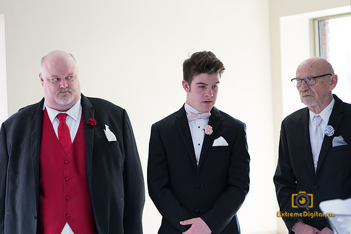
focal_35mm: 85
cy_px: 117
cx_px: 176
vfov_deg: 16.1
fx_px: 829
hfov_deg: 23.9
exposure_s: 1/160
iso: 400
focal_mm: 85
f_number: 1.8
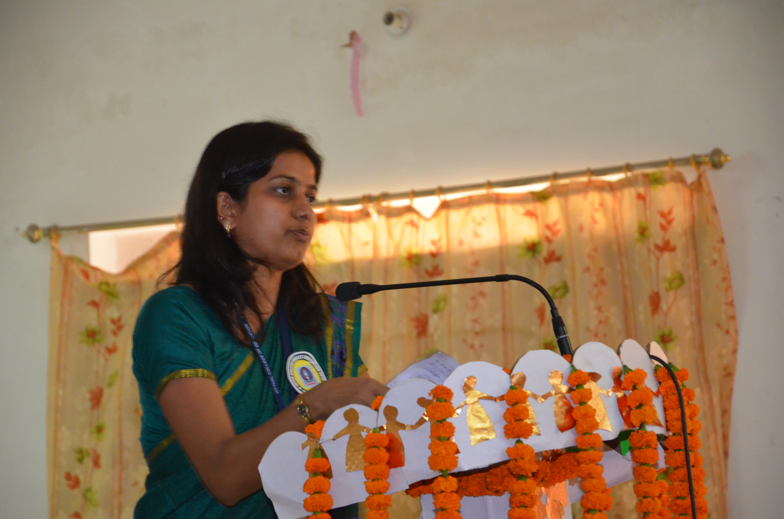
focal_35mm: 158
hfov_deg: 13.1
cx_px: 392
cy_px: 260
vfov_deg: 8.7
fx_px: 3423
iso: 2500
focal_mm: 105
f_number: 5.6
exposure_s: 1/60
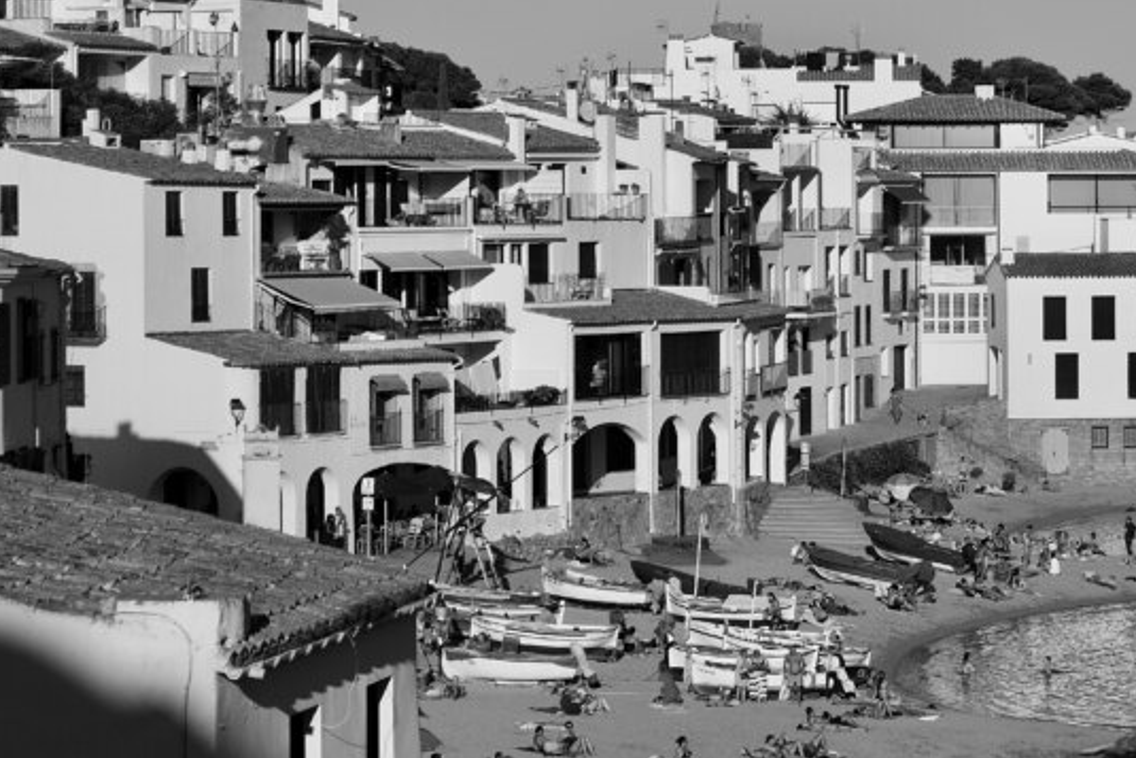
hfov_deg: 12.9
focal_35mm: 158
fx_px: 4985
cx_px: 939
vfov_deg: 8.7
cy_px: 243
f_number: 5.6
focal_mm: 55
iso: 100
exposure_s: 1/1250
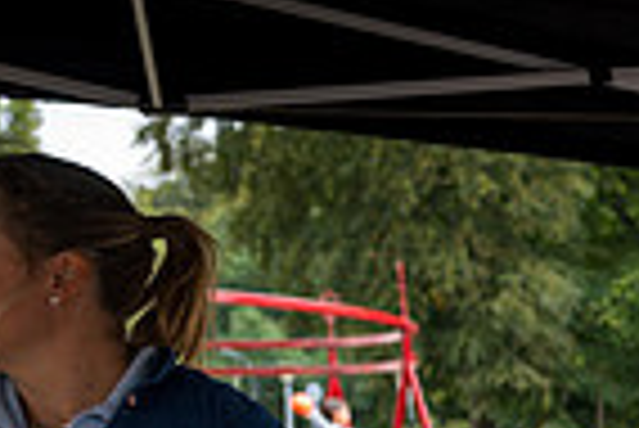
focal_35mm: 98
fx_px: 1741
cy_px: 642
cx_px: 1278
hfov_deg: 16.1
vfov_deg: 13.2
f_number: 2.8
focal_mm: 24
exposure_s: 1/200
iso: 125
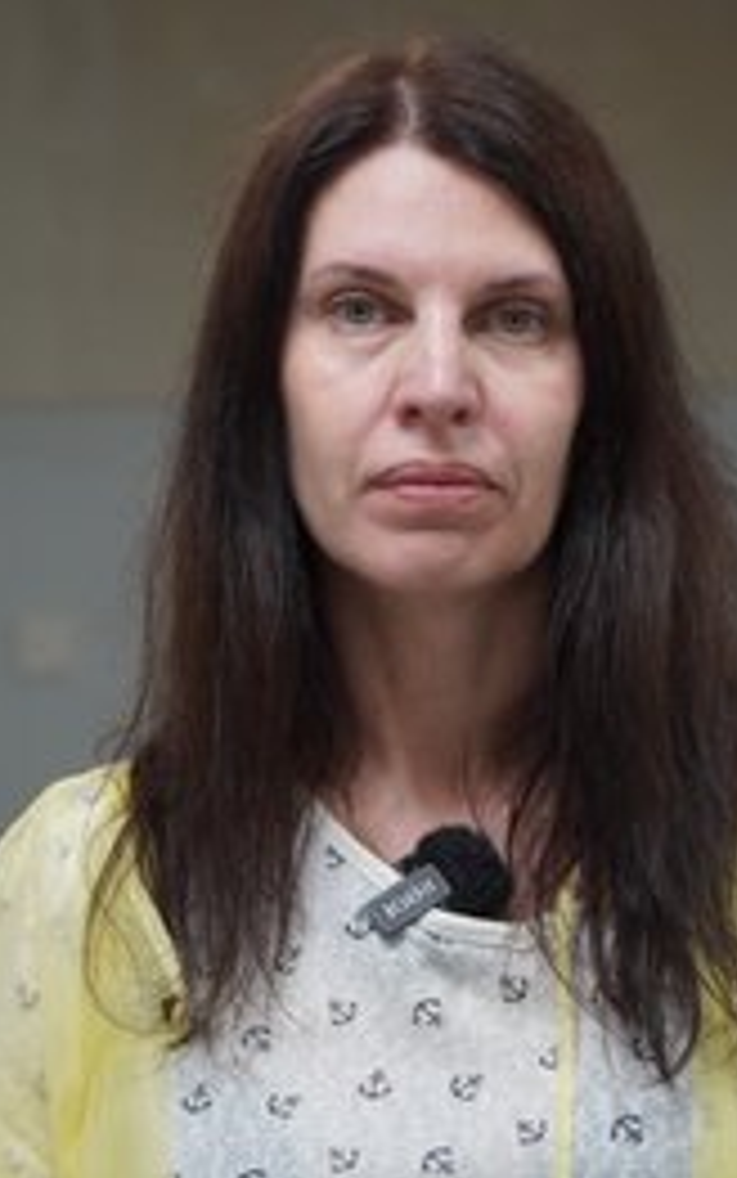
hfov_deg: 8.6
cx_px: 440
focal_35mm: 152
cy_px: 596
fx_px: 4872
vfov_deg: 13.8
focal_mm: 65
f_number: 4
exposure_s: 1/160
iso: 1600
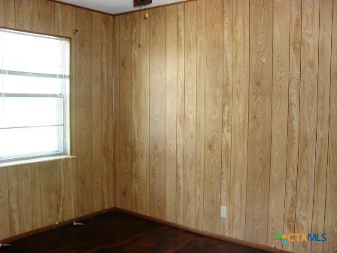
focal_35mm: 35
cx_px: 168
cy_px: 126
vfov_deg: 40.7
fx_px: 341
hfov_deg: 52.6
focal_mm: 6.3
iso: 200
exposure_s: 1/45
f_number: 3.2
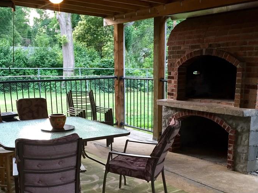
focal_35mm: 44
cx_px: 108
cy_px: 135
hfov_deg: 42.8
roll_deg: +0.8
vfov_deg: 32.5
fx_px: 328
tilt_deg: -11.9
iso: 80
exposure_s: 1/30
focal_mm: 4.15
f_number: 2.2
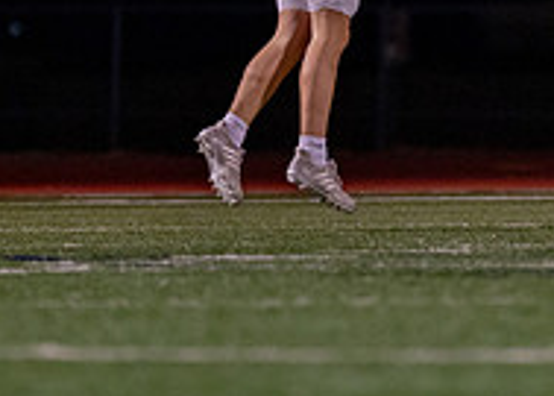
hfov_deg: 2.8
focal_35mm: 728
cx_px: 435
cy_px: -25
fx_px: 11454
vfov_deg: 2.0
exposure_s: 1/1000
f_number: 1.8
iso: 2000
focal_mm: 135
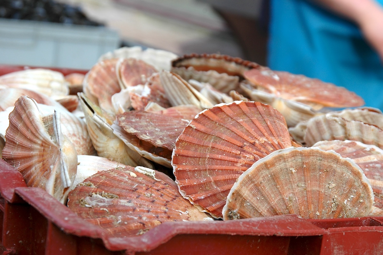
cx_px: 192
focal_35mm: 99
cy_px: 128
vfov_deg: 13.8
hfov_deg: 20.6
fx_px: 1053
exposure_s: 1/200
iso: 200
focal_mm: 66
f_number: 8
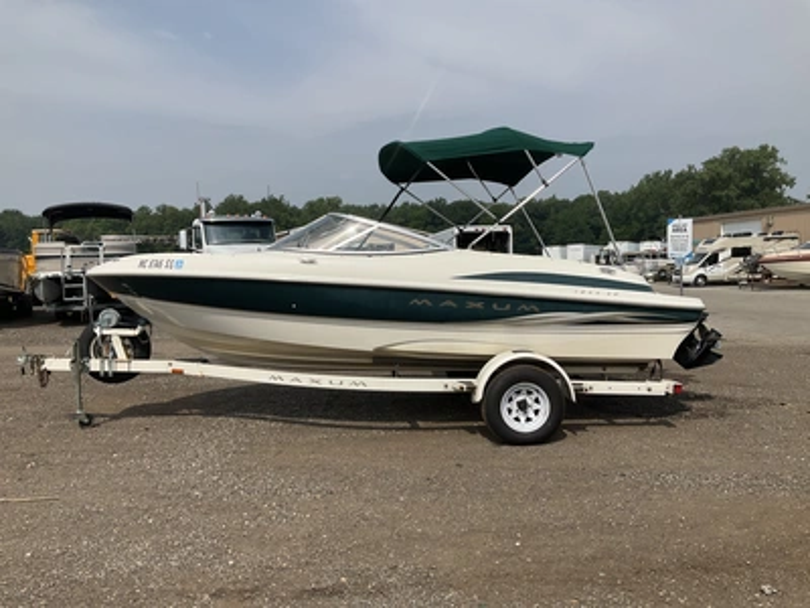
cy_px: 304
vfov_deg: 48.2
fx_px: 679
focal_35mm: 29
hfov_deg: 61.7
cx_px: 405
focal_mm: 3
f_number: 1.8
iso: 25
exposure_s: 1/3125
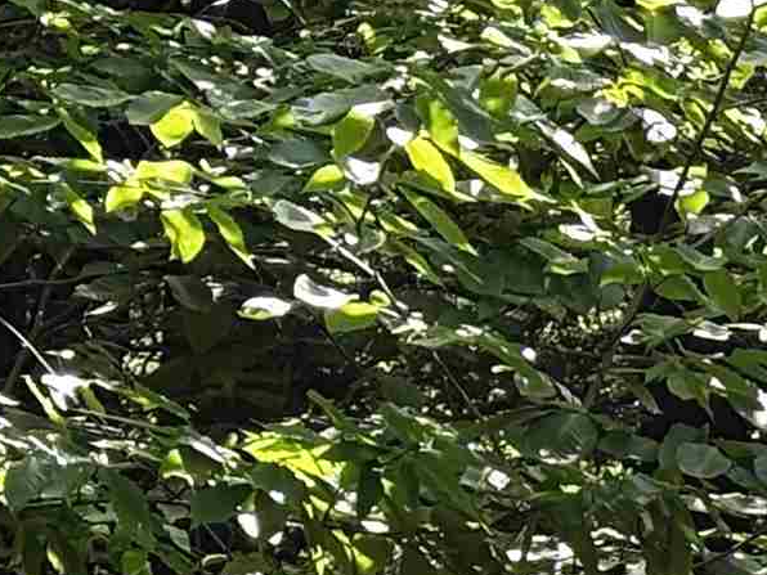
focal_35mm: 268
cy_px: 1272
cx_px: 1838
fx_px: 5938
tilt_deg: +16.6
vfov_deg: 5.4
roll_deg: +3.5
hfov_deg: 7.0
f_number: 1.6
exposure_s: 1/121
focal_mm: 5.96
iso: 40
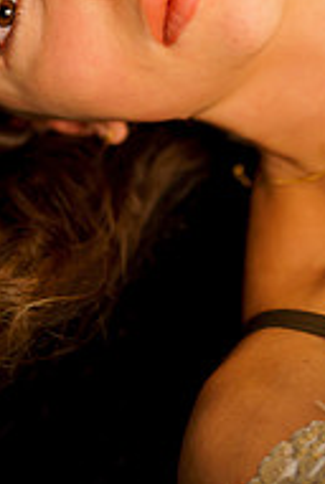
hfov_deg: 6.9
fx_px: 2698
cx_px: 135
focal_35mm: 200
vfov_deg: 10.2
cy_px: -43
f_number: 1.8
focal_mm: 85
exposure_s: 1/200
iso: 500
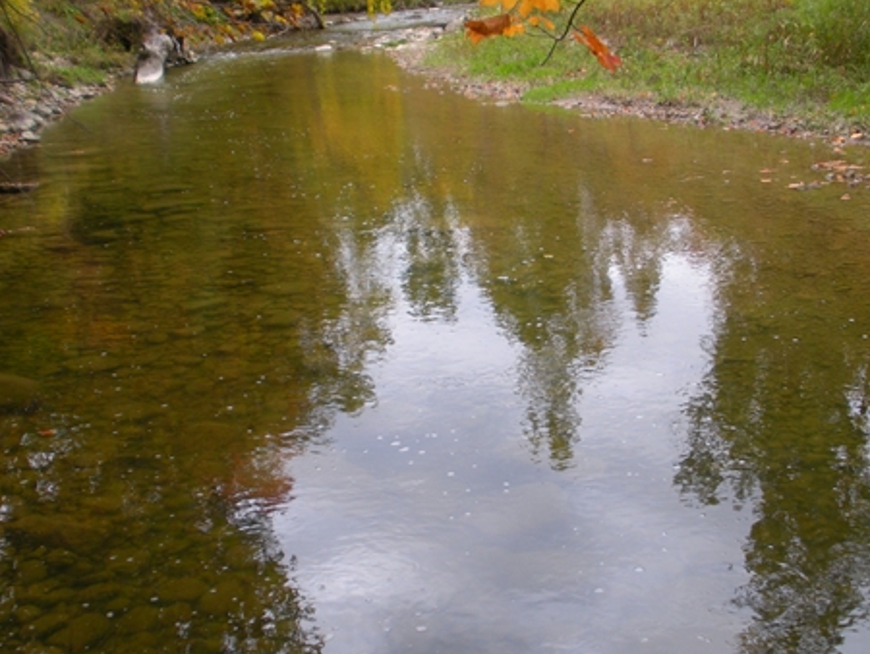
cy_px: 348
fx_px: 1207
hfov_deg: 39.6
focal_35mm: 48
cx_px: 495
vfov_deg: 30.3
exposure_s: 1/69.7
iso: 64
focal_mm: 6.3
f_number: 3.5
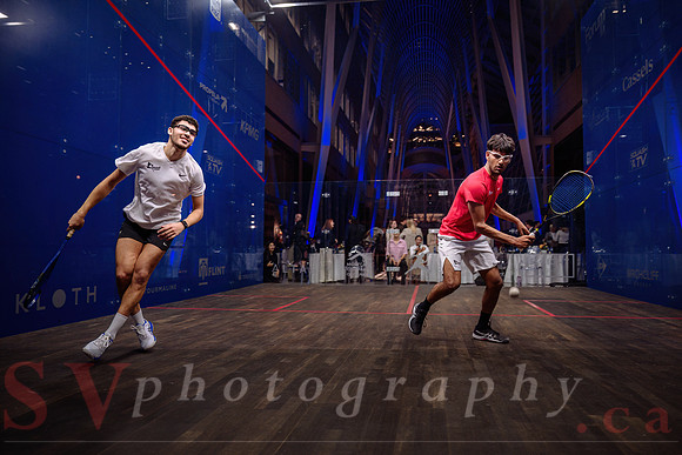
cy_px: 228
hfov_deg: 70.2
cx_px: 354
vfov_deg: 50.3
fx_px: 485
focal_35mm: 26
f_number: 2.8
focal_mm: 24
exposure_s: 1/320
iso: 1000
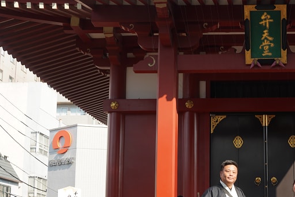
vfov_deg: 20.5
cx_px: 272
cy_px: 143
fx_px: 541
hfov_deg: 29.1
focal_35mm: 66
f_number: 5.6
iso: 100
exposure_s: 1/125
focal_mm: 28
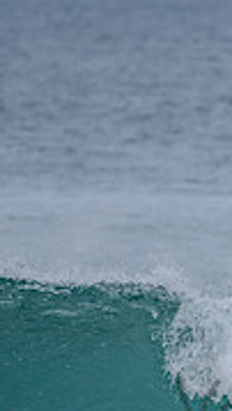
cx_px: 413
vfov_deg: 1.3
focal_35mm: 1694
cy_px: 394
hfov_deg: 0.7
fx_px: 18483
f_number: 5.6
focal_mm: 500
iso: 320
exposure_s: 1/2000
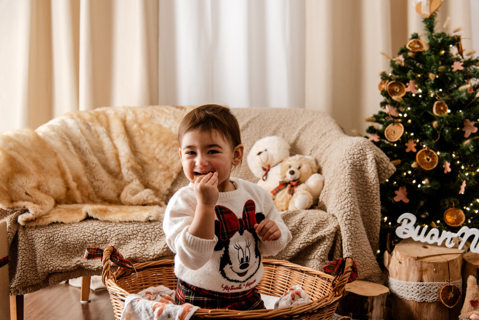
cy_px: 160
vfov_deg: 35.1
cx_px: 240
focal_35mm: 38
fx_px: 506
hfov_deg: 50.7
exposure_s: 1/80
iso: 400
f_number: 4
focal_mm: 38
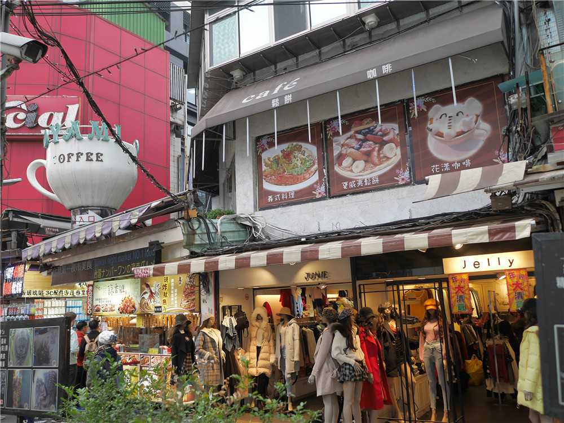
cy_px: 212
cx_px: 282
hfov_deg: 60.0
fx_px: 489
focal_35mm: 30
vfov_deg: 46.8
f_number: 2.2
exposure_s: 1/160
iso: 200
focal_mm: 15
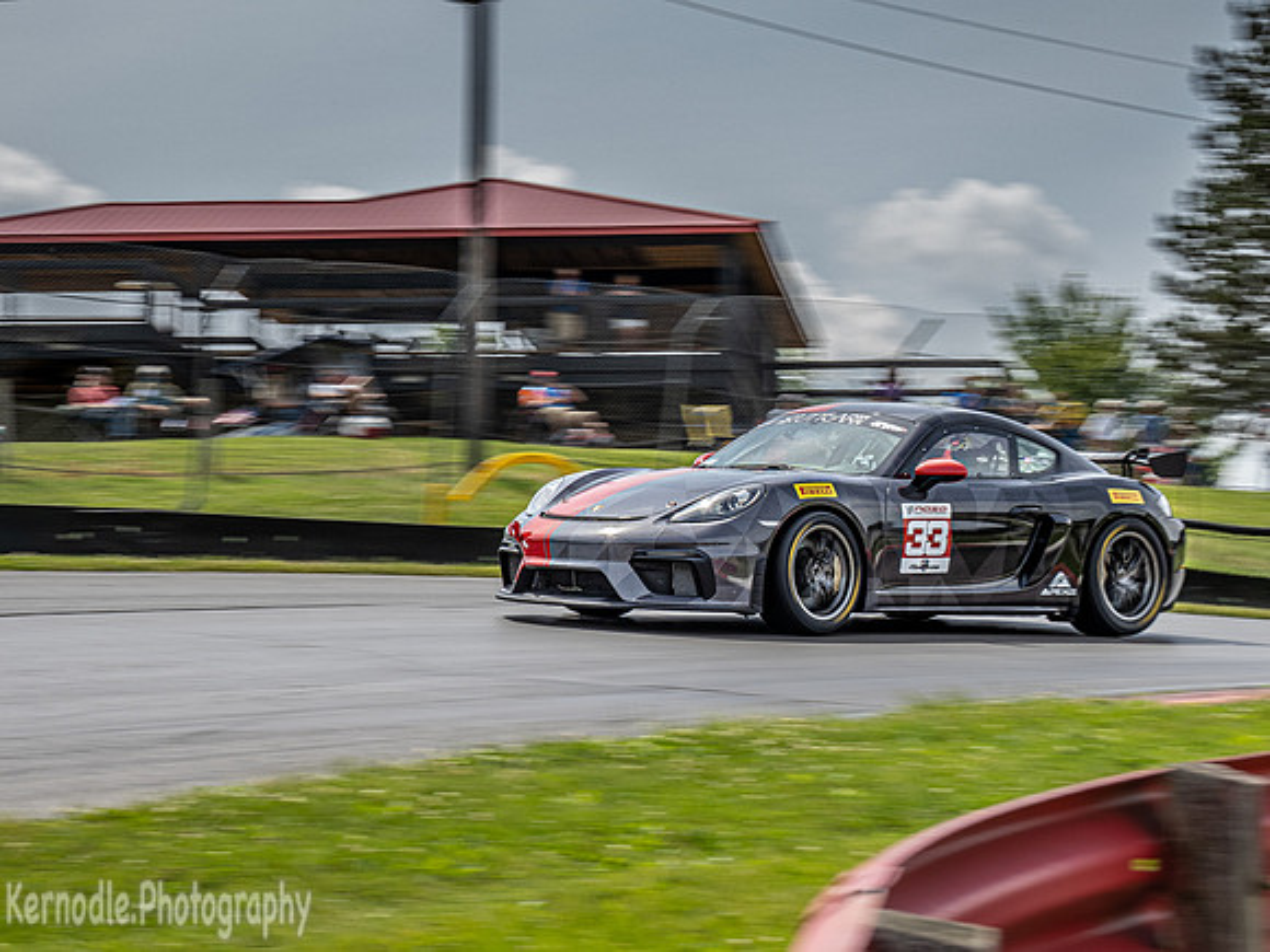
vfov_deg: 14.3
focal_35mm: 104
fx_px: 3803
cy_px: 391
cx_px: 748
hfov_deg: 18.9
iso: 100
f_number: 10
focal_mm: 44
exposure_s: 1/125
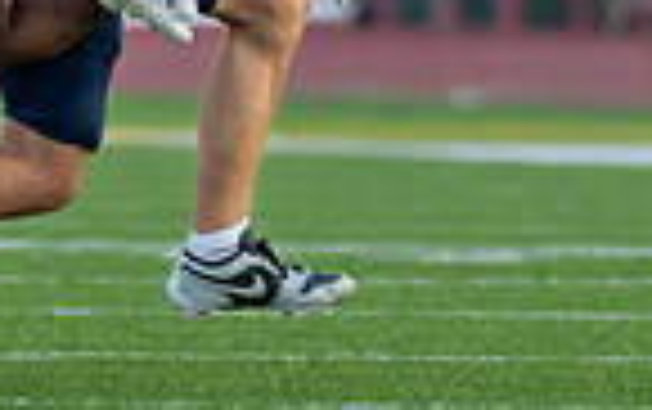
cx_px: -3
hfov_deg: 1.4
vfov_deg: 0.8
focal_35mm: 1550
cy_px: -339
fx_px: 27574
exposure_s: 1/1250
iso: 640
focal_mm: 200
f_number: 2.8
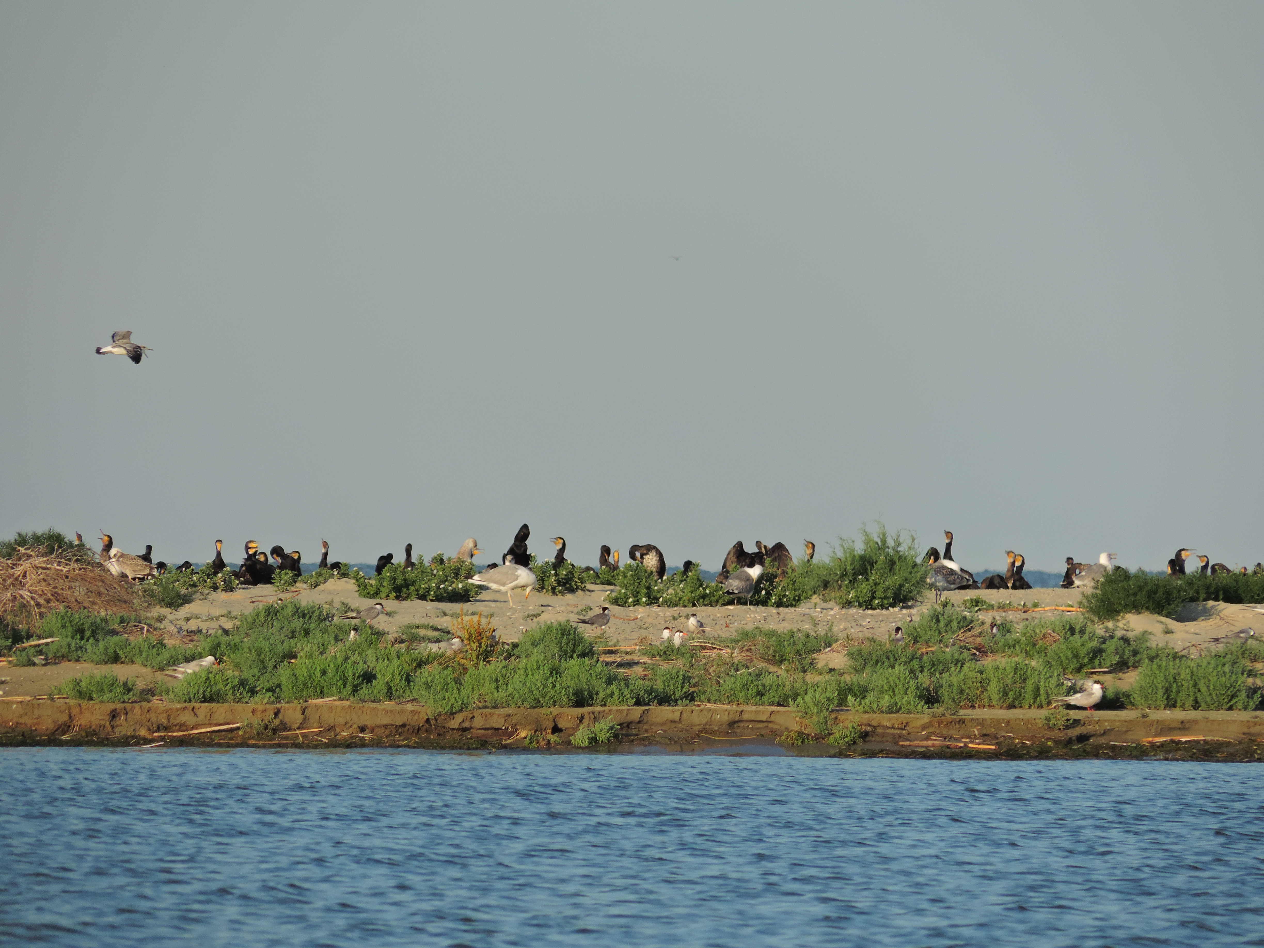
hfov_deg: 2.6
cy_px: 474
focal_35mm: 750
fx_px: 27386
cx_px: 632
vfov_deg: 2.0
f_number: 5.1
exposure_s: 1/400
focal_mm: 133.7
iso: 80
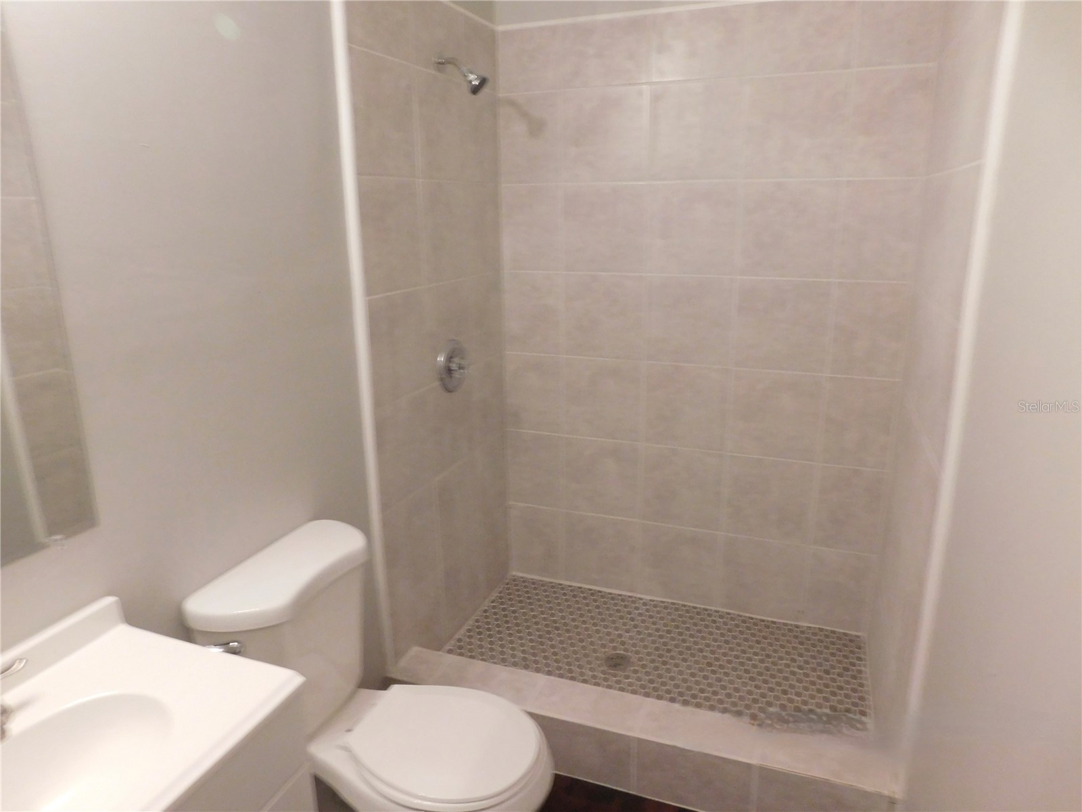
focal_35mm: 23
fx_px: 719
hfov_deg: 73.9
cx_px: 541
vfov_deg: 58.9
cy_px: 406
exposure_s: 1/30
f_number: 3
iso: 400
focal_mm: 4
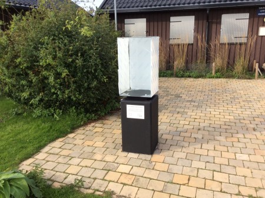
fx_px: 245
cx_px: 132
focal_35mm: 32
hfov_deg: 56.9
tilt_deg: -15.2
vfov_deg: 44.0
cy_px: 99
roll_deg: +3.4
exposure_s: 1/643
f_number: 2.4
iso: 32
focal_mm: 3.3
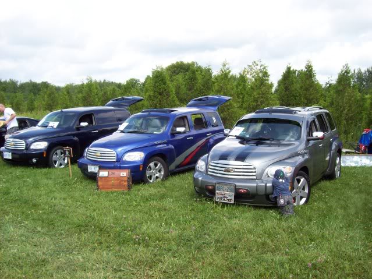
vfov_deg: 39.6
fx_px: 387
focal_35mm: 36
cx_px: 186
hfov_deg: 51.4
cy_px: 140
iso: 80
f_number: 4.8
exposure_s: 1/260
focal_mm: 6
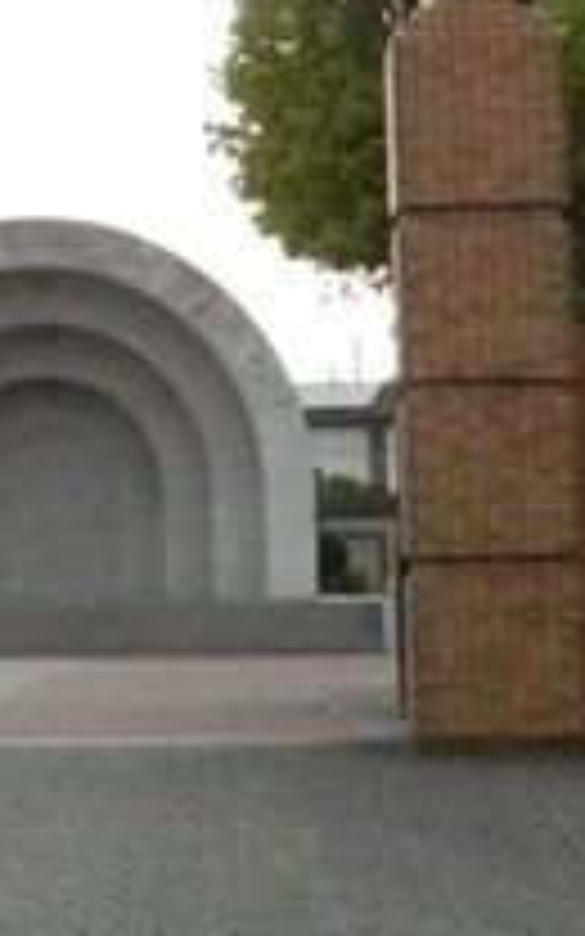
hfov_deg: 8.8
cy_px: 0
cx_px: -158
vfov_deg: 14.0
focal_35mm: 147
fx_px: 3750
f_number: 7.6
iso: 3200
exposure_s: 1/2000
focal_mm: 8.1
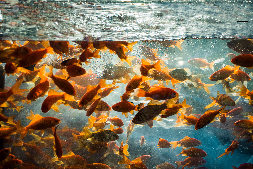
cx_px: 126
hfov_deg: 31.9
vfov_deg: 21.6
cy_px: 84
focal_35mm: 63
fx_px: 443
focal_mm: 42
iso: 200
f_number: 5
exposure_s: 1/1250
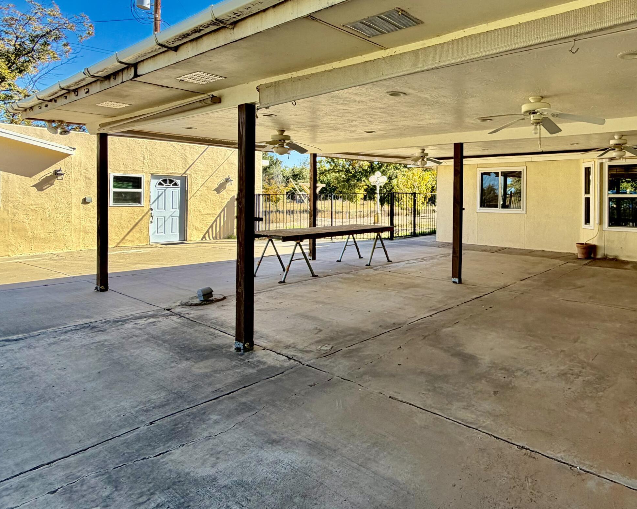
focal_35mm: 21
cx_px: 482
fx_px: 396
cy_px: 195
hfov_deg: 72.0
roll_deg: -1.3
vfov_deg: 64.7
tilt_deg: +0.7
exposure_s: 1/313
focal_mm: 2.22
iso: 50
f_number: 2.2
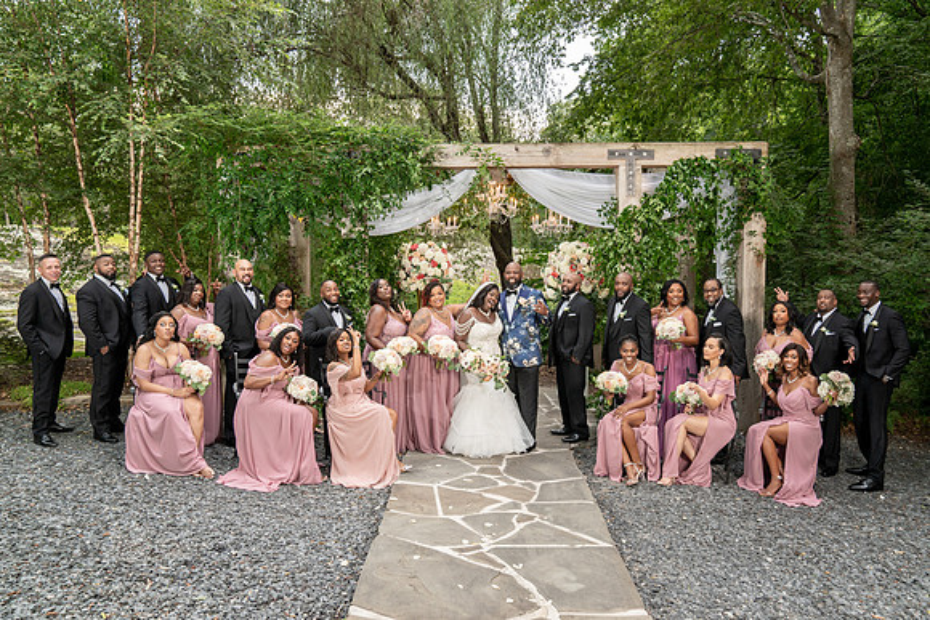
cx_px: 479
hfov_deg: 67.2
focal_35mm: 27
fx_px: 699
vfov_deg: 47.8
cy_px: 301
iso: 640
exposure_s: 1/200
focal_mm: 26
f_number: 4
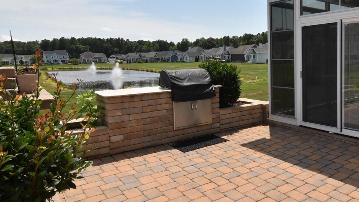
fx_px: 267
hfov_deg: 64.3
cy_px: 74
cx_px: 264
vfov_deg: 41.2
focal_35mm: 28
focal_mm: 12
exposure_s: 1/1000
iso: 800
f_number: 16
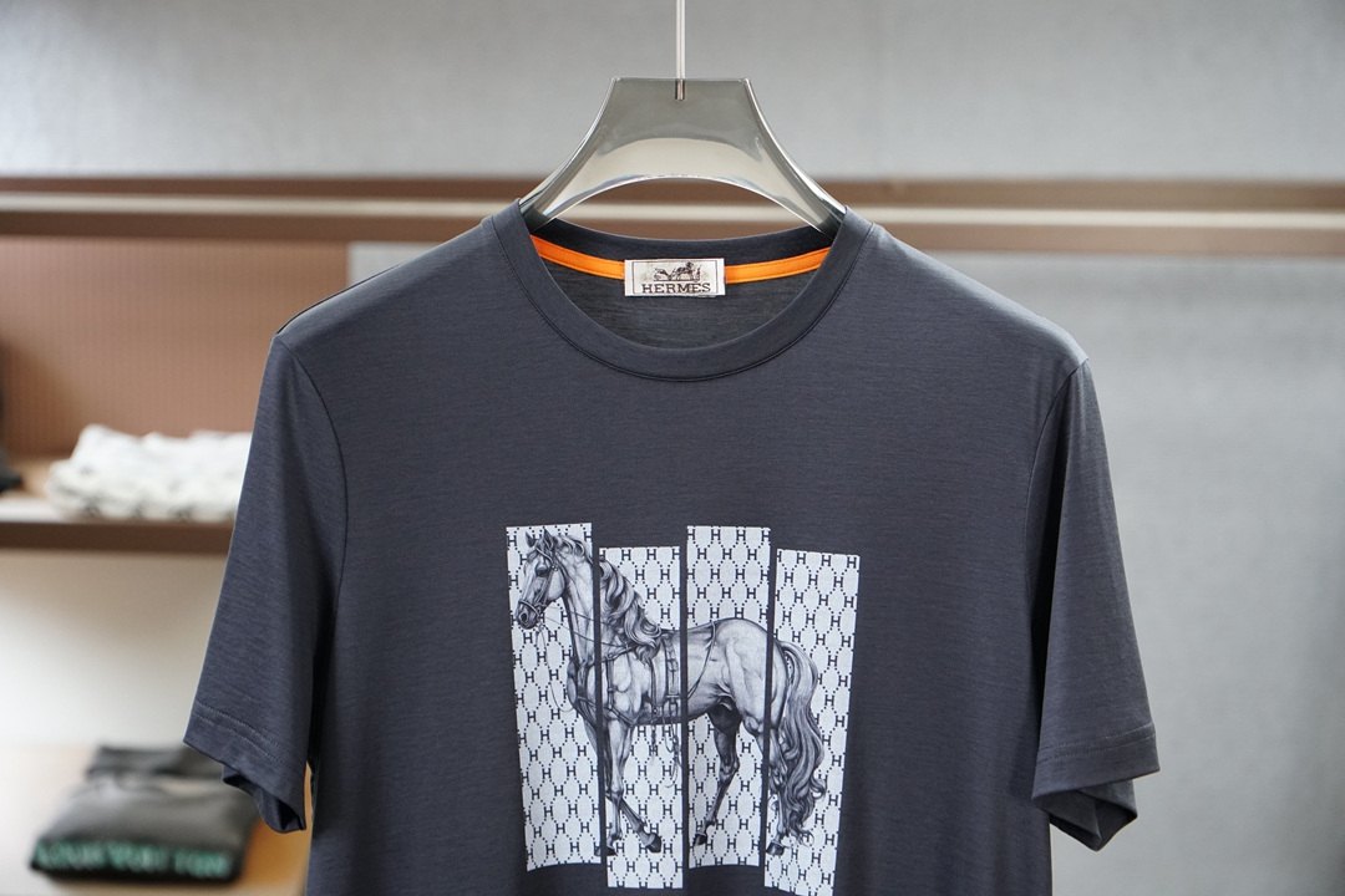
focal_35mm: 84
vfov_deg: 16.3
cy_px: 448
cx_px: 672
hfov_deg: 24.2
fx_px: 3138
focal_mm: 56
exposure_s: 1/125
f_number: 3.5
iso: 1000
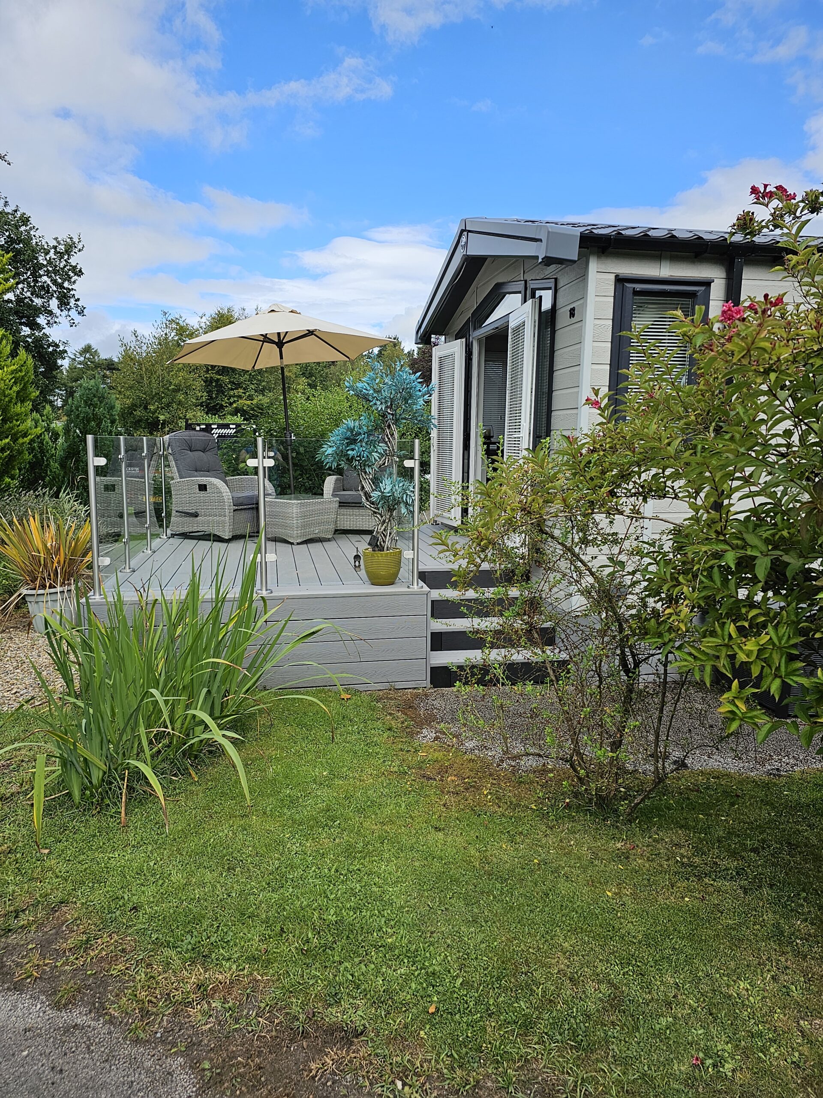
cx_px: 412
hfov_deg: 58.9
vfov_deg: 73.9
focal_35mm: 23
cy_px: 549
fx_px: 729
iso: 20
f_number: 1.7
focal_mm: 6.3
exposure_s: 1/1047
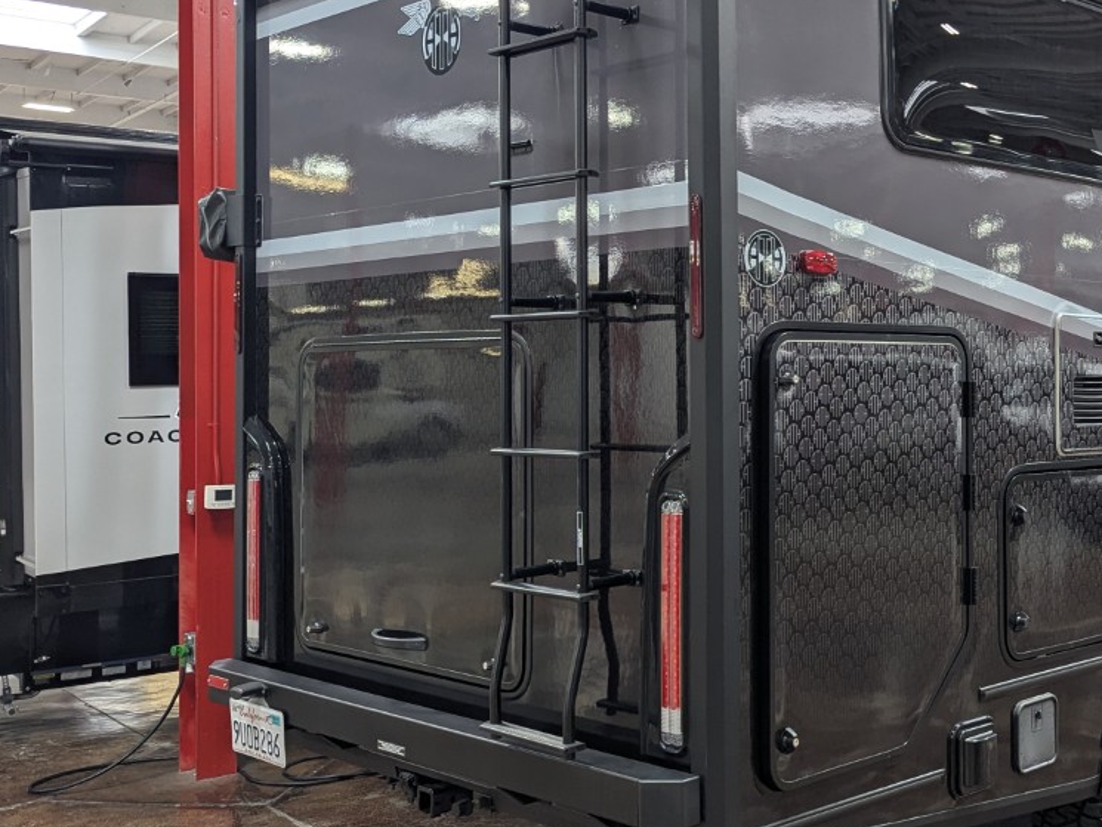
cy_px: 394
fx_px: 1433
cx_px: 879
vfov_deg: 32.2
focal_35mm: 45
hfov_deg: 40.4
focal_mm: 6.81
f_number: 1.85
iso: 56
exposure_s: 1/69.9
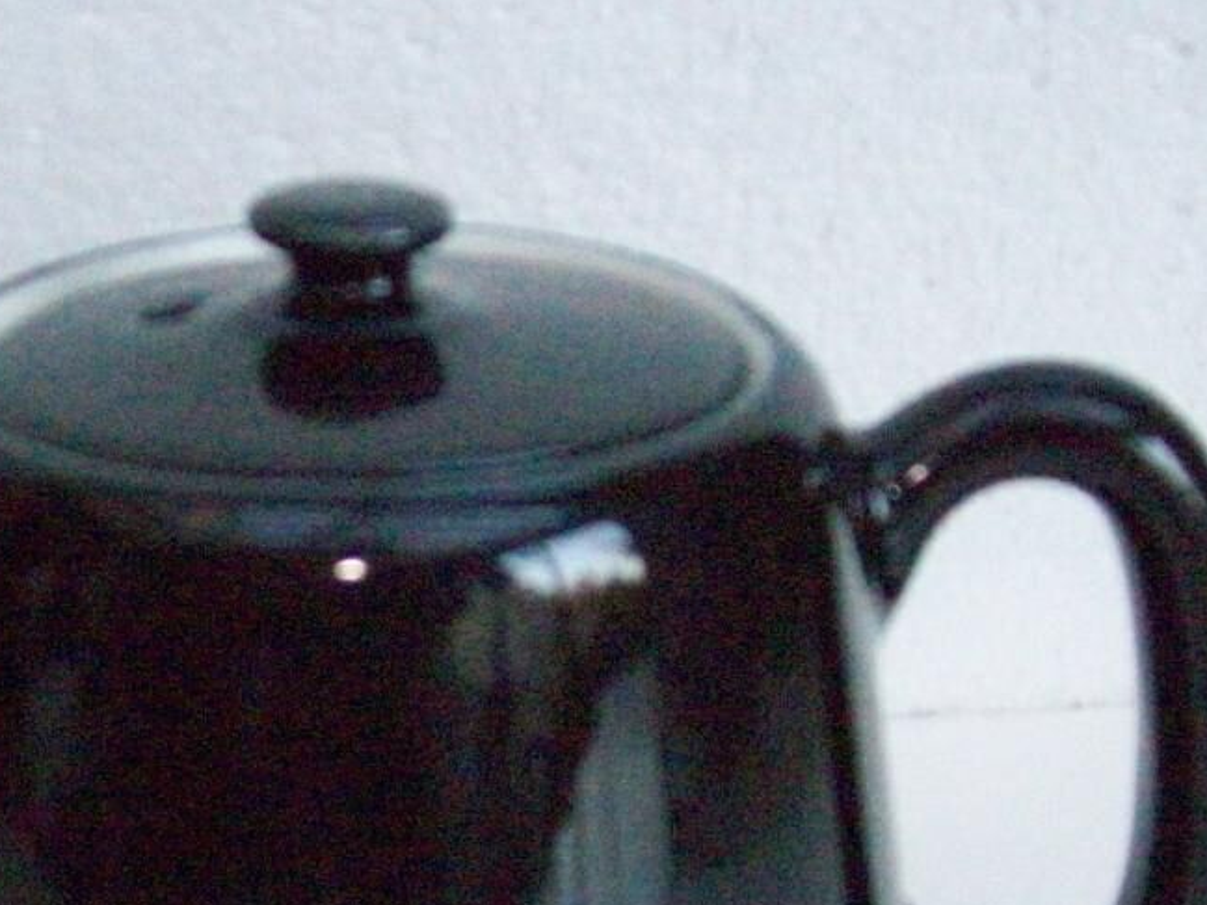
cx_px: 242
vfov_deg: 20.4
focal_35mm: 71
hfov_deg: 26.9
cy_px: 797
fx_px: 2476
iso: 800
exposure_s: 1/128
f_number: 2.7
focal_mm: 6
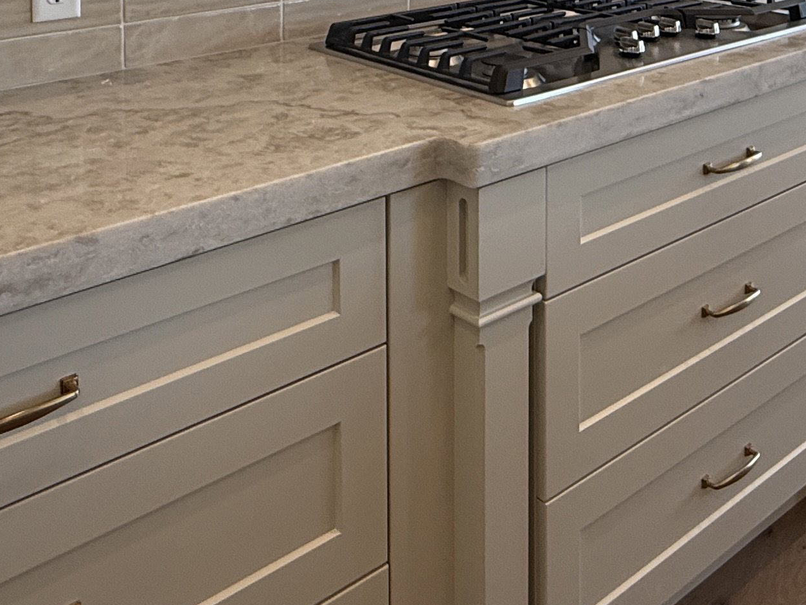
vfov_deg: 27.7
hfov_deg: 41.8
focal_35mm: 45
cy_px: -143
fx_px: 1048
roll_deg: -1.1
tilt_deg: -0.7
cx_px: 490
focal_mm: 2.22
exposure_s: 1/120
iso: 100
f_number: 2.2
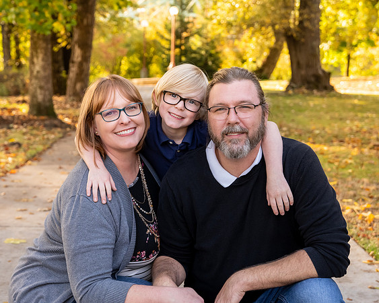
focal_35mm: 77
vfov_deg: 20.0
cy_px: 127
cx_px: 126
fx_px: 859
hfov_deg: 24.8
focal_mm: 48
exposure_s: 1/400
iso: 1000
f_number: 4
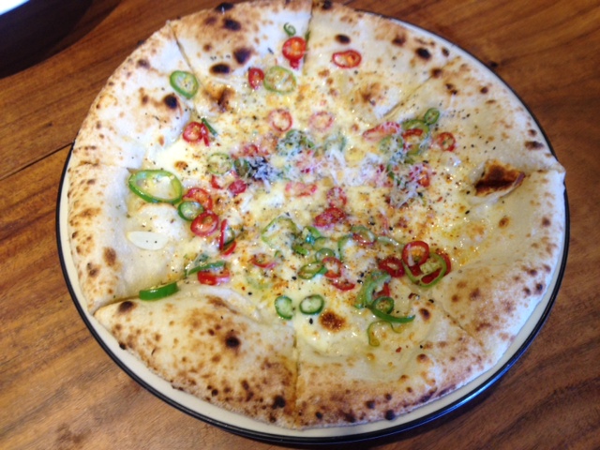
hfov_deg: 52.6
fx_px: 607
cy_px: 225
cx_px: 300
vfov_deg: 40.7
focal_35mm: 35
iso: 80
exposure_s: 1/20
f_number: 2.4
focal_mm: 4.28
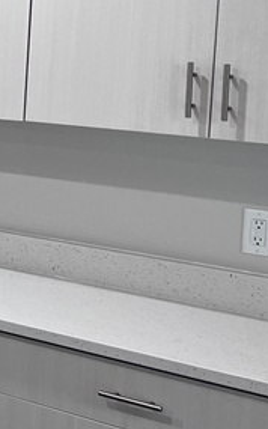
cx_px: -495
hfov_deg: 10.2
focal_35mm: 99
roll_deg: -1.9
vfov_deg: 20.8
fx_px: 1158
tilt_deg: -3.0
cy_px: 93
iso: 80
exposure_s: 1/120
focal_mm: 5.7
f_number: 1.5
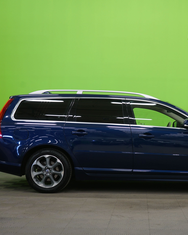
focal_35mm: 57
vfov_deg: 33.0
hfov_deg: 26.3
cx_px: 143
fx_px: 396
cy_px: 119
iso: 400
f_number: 4.5
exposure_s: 1/10
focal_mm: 40
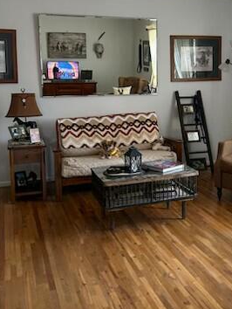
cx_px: 175
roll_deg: -0.7
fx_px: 419
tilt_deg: -5.3
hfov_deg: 30.4
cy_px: 117
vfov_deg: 40.1
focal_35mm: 47
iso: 250
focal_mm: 5.7
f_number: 1.5
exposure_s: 1/60
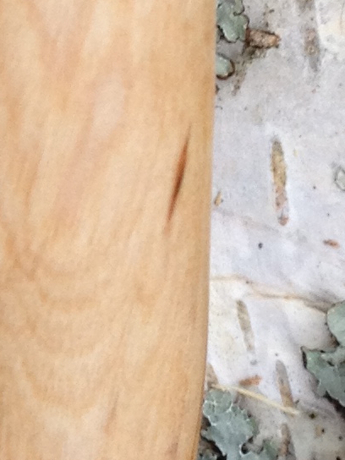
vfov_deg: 9.4
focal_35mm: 210
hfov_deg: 7.1
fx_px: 2791
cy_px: 80
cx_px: 83
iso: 64
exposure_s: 1/255
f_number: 2.4
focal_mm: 4.28
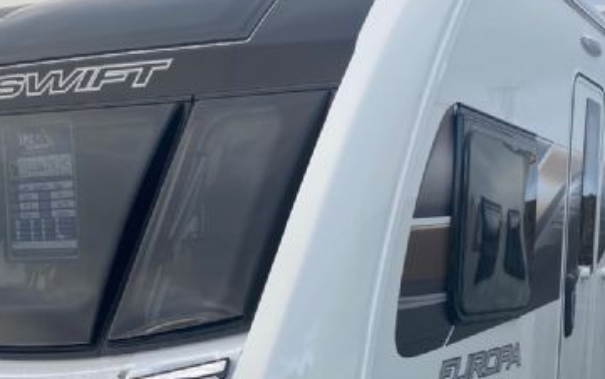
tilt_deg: -6.6
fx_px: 1006
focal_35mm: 61
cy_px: 386
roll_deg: -0.5
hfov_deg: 33.2
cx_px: 203
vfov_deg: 20.6
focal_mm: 4.25
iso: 32
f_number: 1.8
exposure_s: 1/662
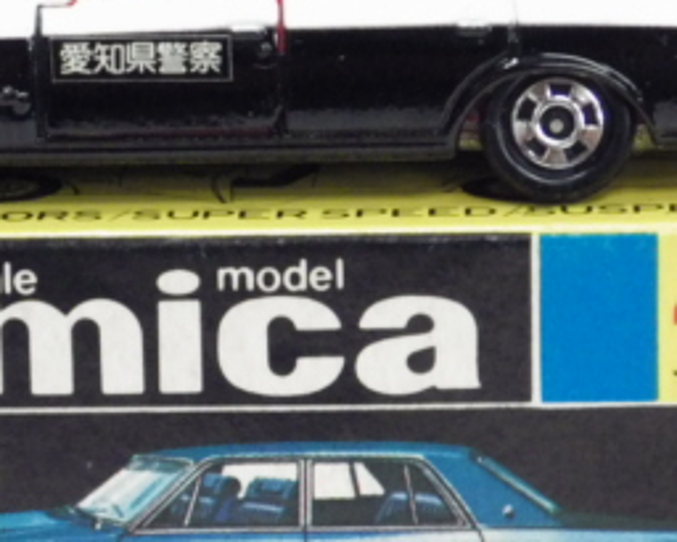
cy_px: 344
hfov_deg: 7.7
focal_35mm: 251
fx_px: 5031
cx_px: 251
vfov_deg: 6.2
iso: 800
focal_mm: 18.4
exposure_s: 1/40
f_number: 4.6
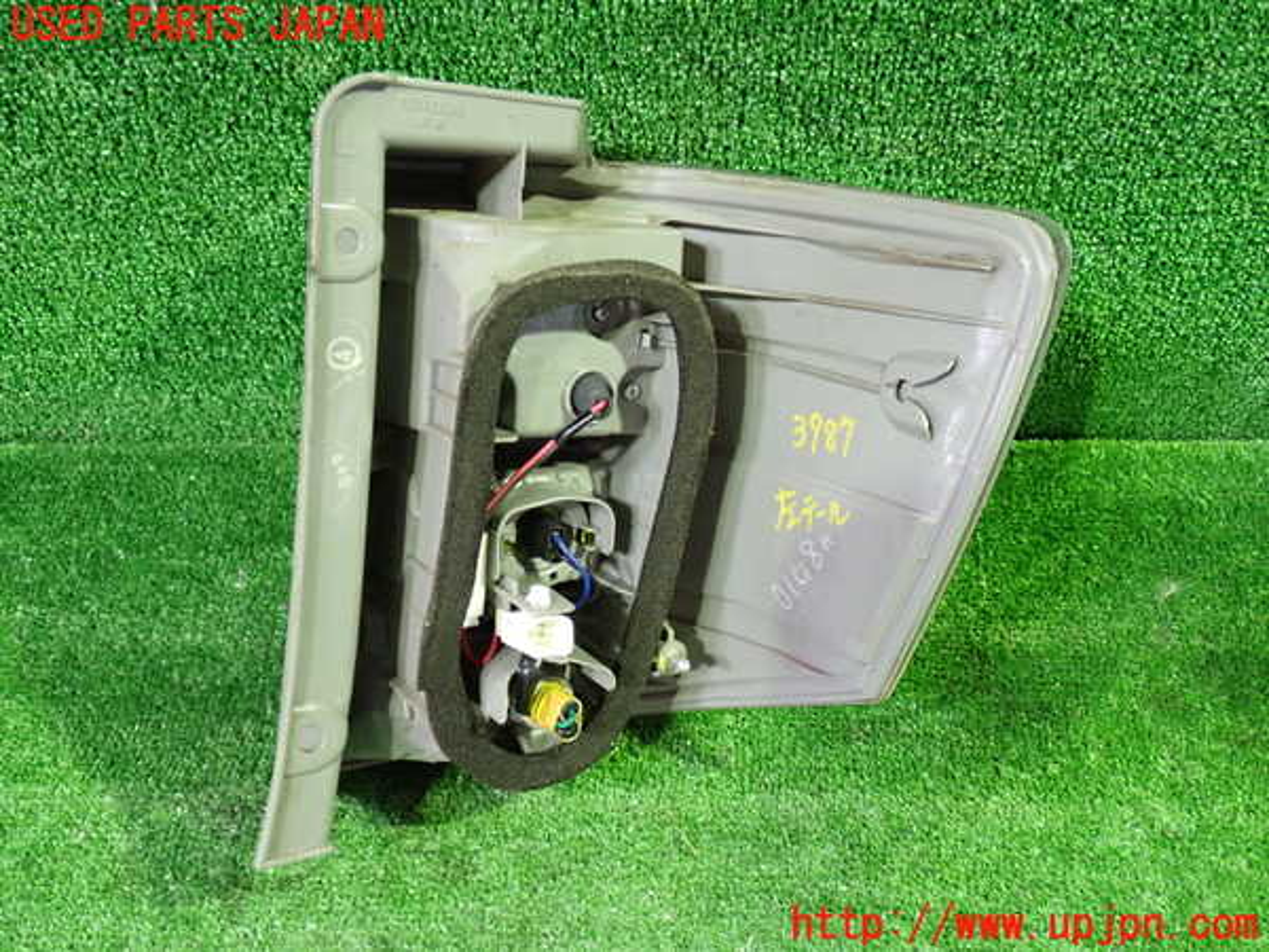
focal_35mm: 32
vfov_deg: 44.2
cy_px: 476
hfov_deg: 56.8
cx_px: 634
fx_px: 1173
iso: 800
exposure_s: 1/30
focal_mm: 5.79
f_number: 2.4
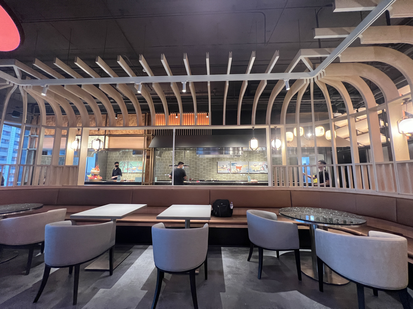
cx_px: 206
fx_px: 155
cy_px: 154
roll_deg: +0.2
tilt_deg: +6.4
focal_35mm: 13
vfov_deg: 89.9
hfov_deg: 106.2
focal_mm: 1.57
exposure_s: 1/59
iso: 400
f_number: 1.8
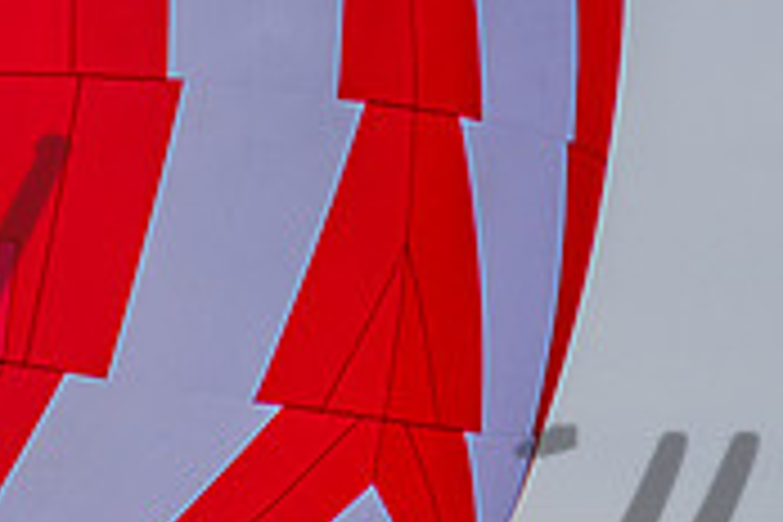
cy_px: 717
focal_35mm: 600
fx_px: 13049
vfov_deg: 2.3
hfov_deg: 3.4
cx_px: 35
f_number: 6.3
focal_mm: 140
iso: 250
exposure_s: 1/1250
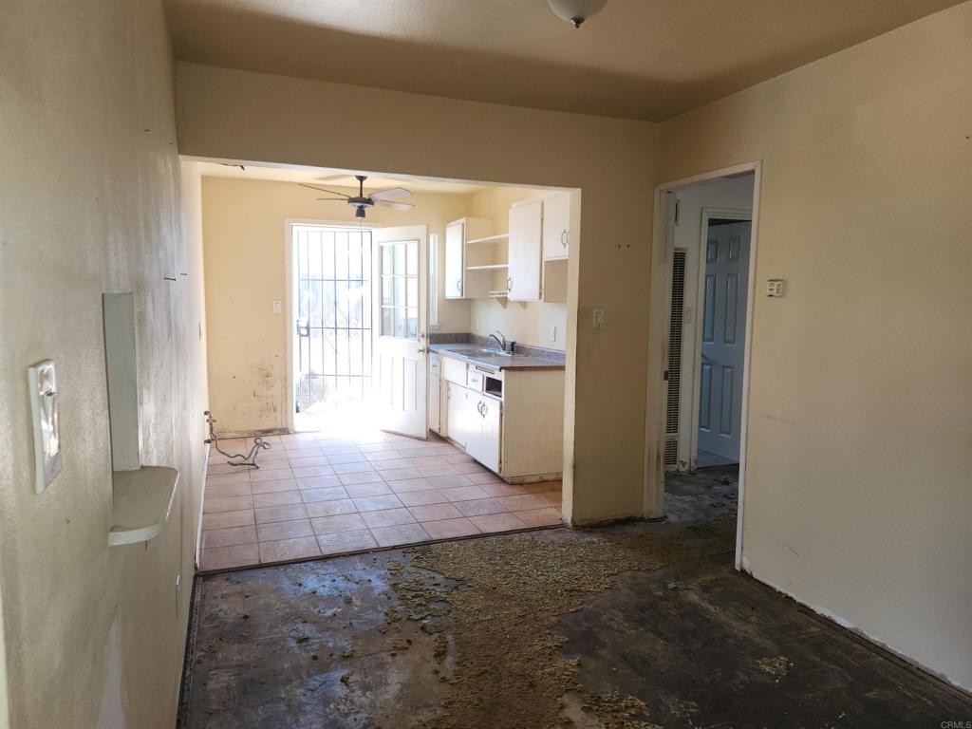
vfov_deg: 58.9
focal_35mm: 23
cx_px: 486
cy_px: 364
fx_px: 646
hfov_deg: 73.9
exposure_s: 1/60
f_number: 1.8
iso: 64
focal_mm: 5.4
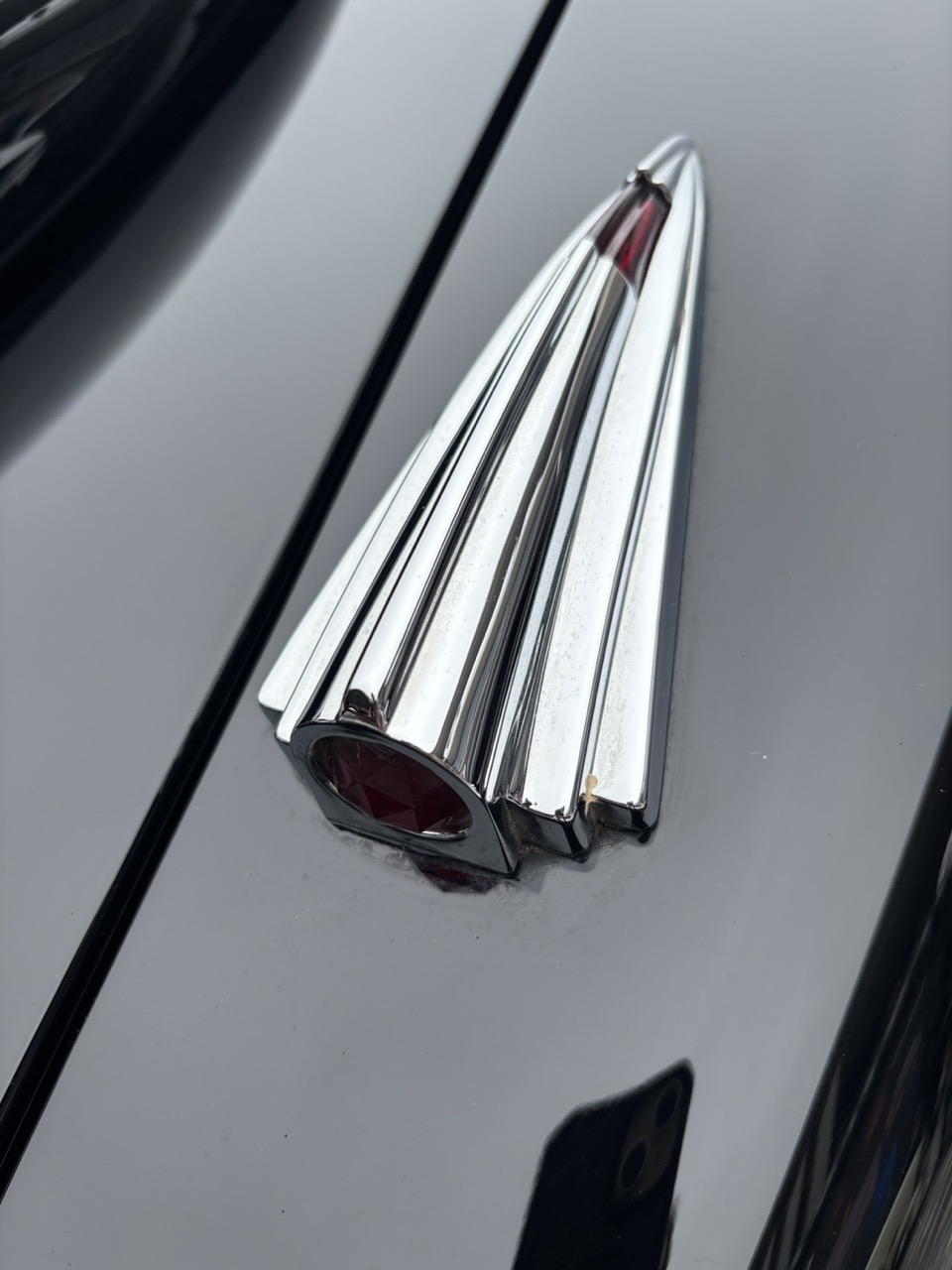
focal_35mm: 26
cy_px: 635
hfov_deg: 53.1
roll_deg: -1.7
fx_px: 953
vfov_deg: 67.3
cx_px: 476
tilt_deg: -30.3
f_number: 1.6
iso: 50
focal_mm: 5.96
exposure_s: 1/1047
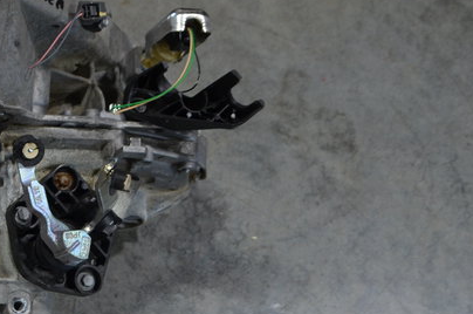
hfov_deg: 24.6
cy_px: 203
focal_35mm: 76
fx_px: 997
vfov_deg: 17.9
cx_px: -67
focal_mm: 20
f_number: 4
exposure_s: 1/60
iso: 450
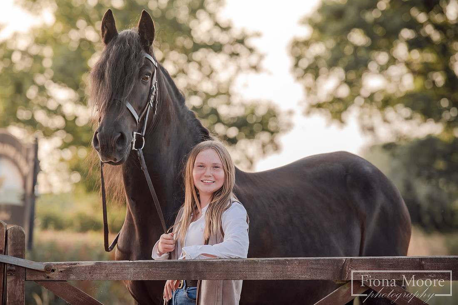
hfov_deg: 11.3
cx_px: 225
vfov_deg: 7.6
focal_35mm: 181
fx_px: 2306
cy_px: 152
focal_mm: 175
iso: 560
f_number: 4
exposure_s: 1/800
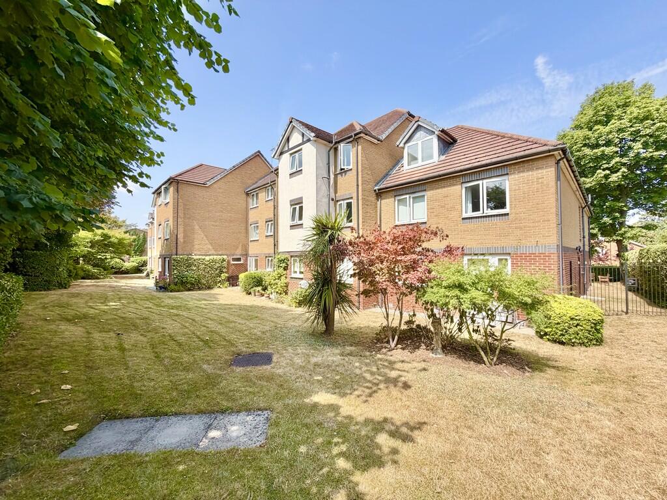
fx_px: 270
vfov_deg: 85.7
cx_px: 334
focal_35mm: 14
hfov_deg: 102.1
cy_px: 250
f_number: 2.2
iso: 32
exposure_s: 1/770
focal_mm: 2.22
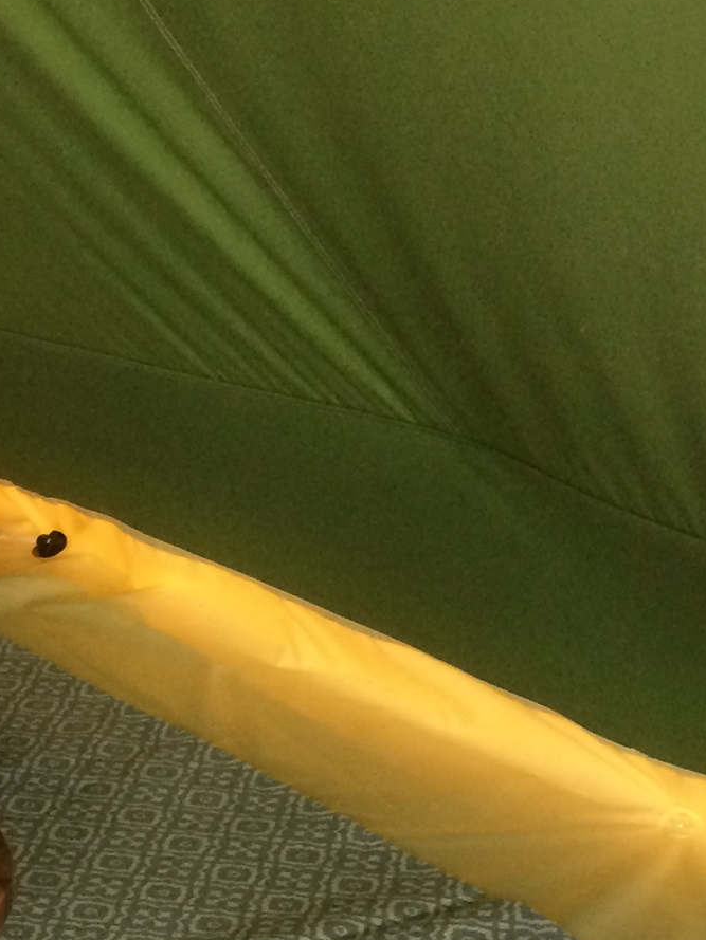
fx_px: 2365
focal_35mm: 87
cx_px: -140
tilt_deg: -25.0
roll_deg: +2.2
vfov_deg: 21.9
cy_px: 869
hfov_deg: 16.3
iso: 250
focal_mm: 4.15
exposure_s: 1/33
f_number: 2.2
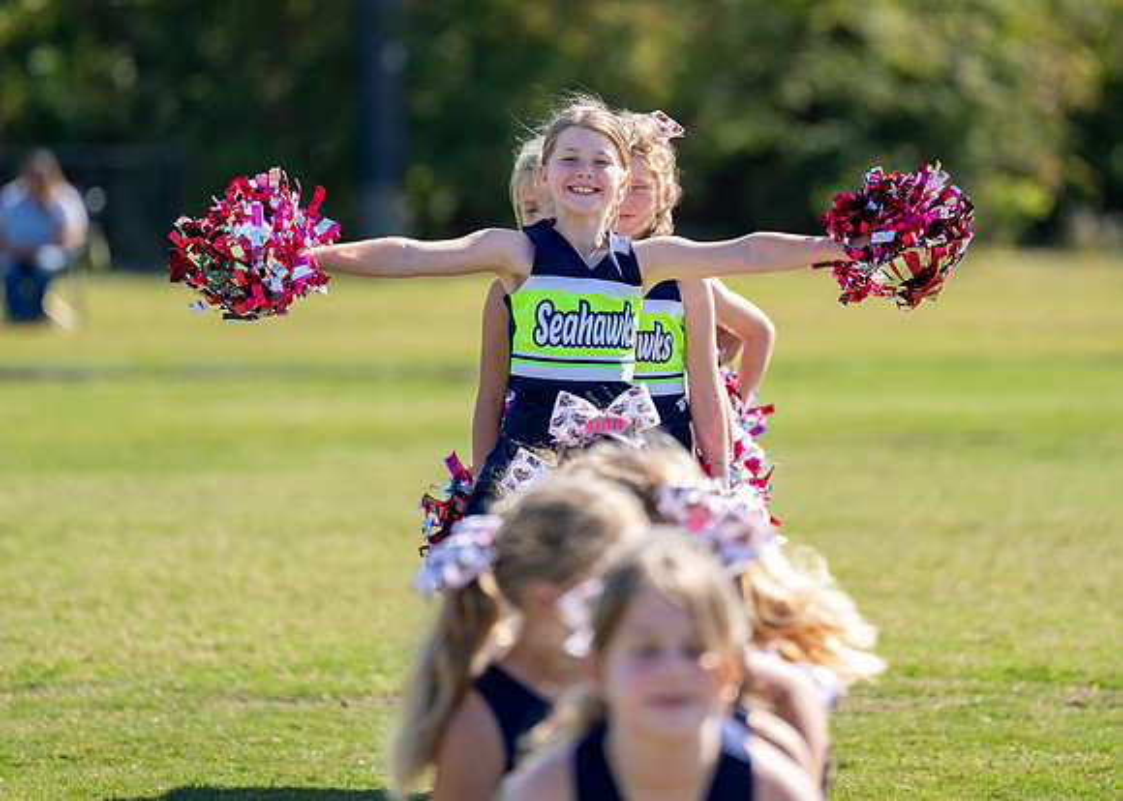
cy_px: 267
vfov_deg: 5.1
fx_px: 9081
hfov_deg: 7.1
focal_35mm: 285
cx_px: 552
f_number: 2.8
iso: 200
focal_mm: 200
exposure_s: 1/2000
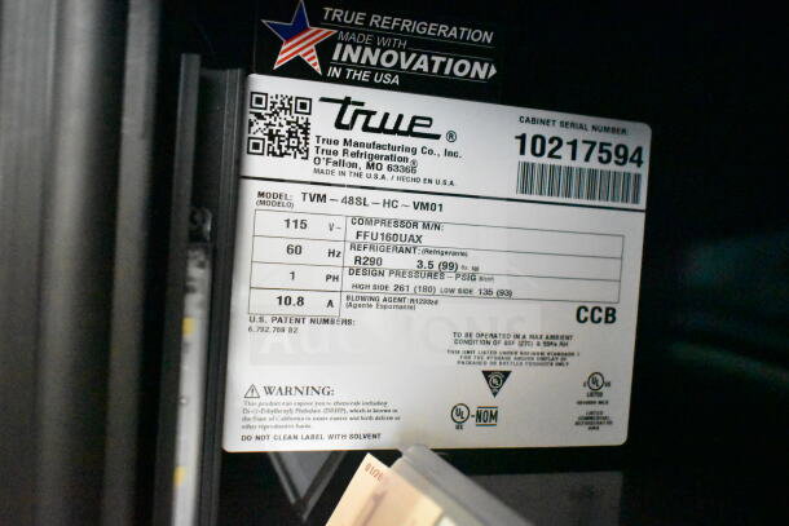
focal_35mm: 38
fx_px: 822
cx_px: 394
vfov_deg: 35.5
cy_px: 263
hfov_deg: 51.3
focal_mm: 25
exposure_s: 1/20
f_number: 4
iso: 25600
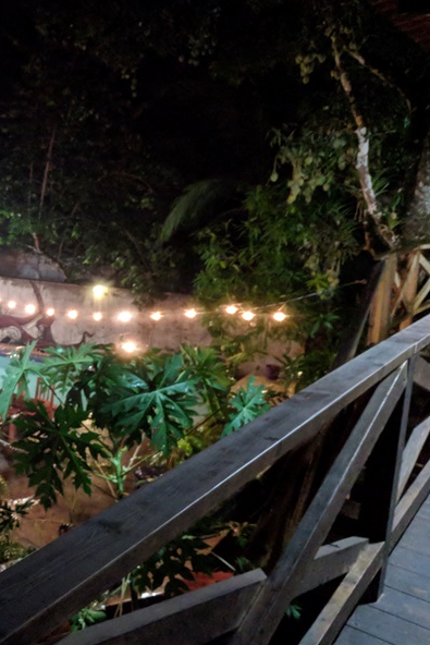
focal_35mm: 37
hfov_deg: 33.1
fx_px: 662
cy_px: 321
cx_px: 3
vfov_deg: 51.9
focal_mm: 4.67
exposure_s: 1/15
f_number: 2
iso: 3264
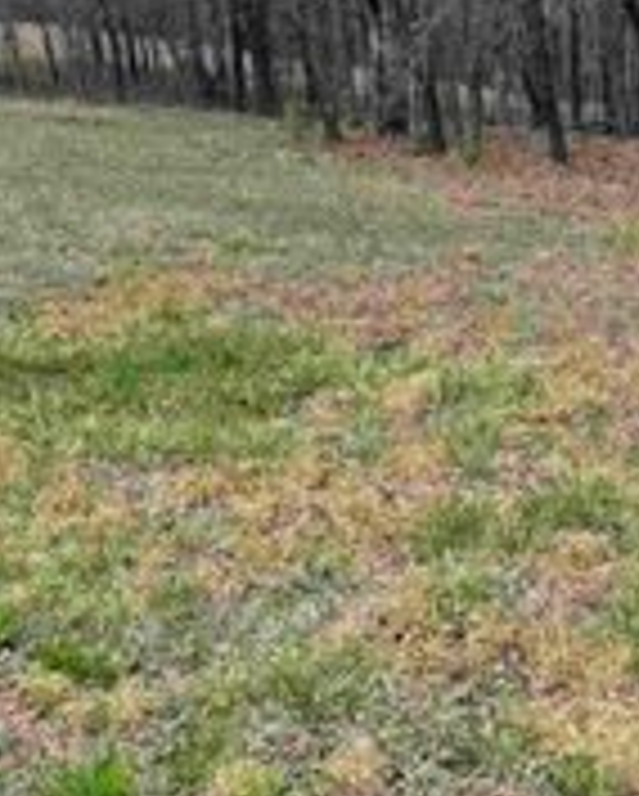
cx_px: 760
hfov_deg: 21.6
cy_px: 245
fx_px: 1558
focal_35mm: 66
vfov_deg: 28.4
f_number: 1.78
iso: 80
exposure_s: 1/580
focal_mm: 6.76
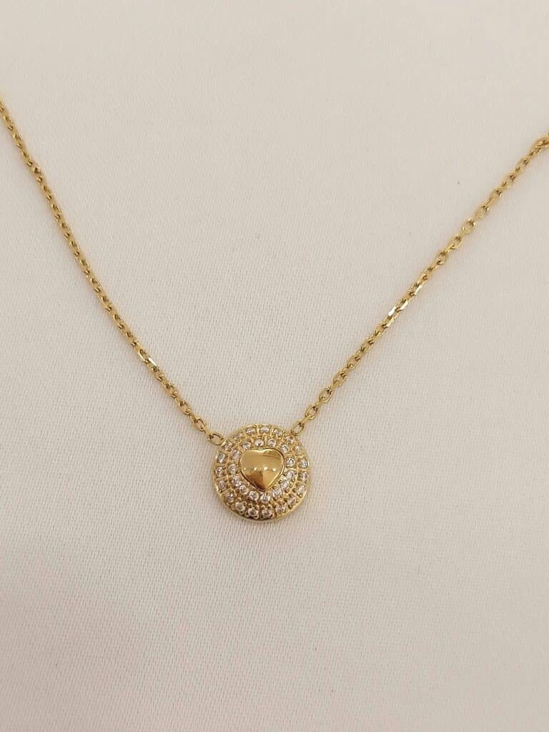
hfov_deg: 24.4
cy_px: 366
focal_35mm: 60
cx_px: 274
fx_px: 1269
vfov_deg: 32.2
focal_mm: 4.75
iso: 100
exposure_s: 1/50
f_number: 1.8
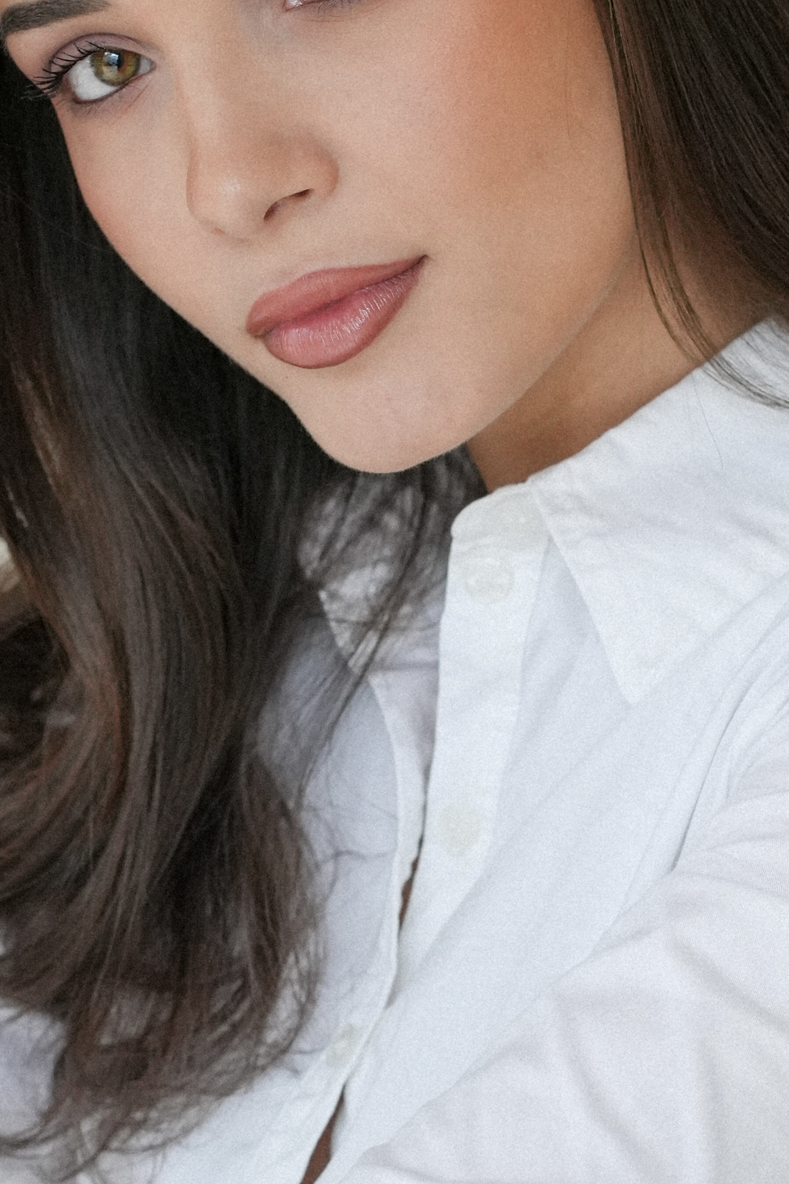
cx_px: 425
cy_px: 364
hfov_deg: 7.9
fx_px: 5688
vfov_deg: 11.9
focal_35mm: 173
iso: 640
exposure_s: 1/160
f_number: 4
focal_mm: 85
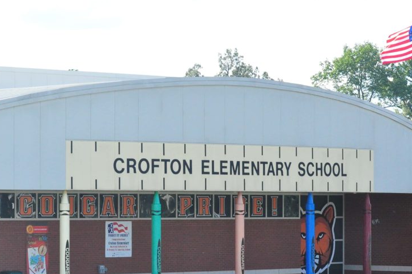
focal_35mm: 169
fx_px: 1932
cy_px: 191
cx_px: 147
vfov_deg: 8.1
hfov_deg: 12.2
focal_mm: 80
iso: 1600
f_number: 6.3
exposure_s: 1/4000
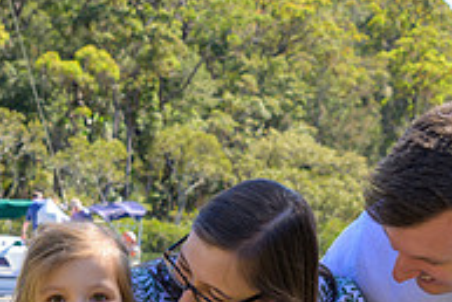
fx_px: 1357
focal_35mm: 108
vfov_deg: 12.5
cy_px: 328
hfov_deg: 18.9
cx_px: 279
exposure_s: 1/100
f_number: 4
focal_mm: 24
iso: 64
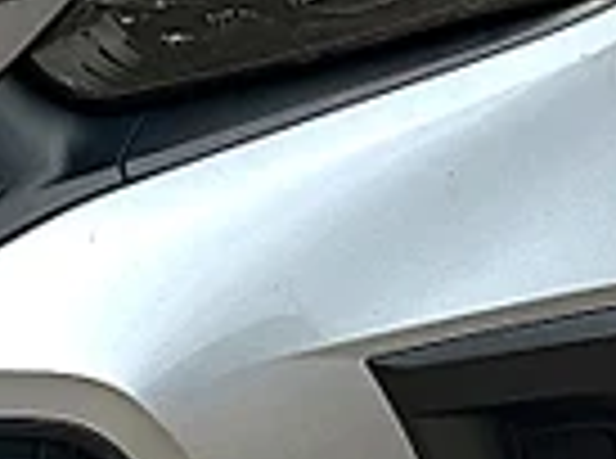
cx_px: -661
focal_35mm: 246
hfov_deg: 7.7
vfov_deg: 6.0
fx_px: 4366
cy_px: -52
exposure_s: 1/3597
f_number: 1.78
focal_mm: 6.86
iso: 64
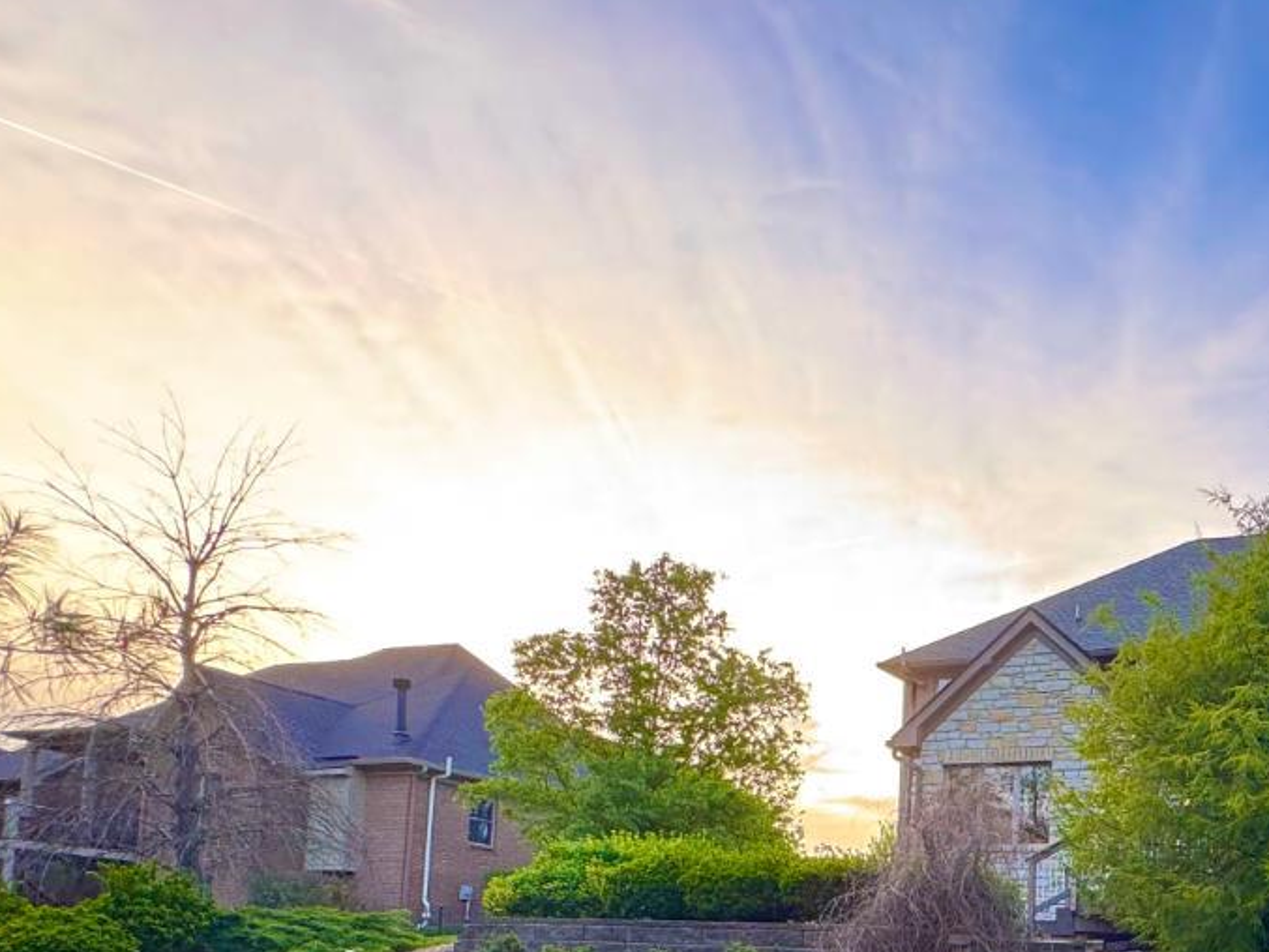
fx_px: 1137
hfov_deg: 50.7
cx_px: 1173
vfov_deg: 40.1
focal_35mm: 31
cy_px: 945
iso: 50
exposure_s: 1/99
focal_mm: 2.22
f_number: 2.2
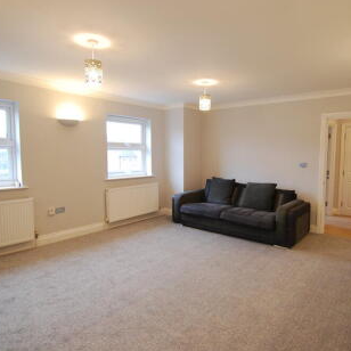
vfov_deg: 70.5
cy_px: 177
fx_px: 248
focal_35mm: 22
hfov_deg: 70.1
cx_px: 199
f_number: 2.8
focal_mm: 11
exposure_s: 1/30
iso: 450
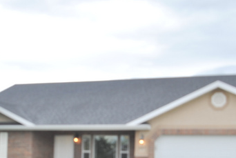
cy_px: 134
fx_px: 387
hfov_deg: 33.9
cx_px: 122
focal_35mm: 59
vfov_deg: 22.7
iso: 100
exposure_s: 1/60
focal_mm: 21
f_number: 8
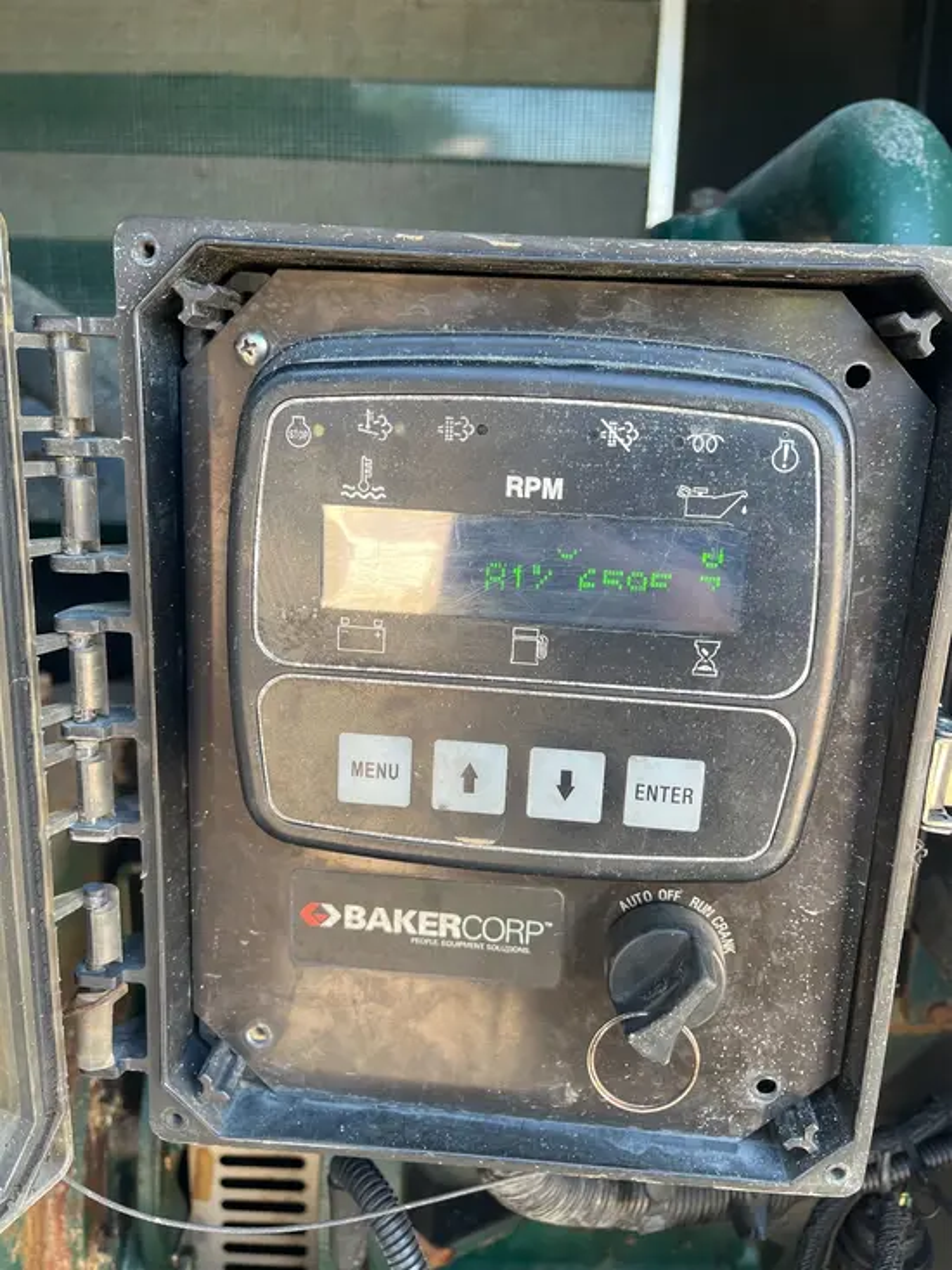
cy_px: 635
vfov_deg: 67.3
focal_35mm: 26
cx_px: 476
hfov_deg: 53.1
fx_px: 953
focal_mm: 5.1
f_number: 1.6
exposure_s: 1/121
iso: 80
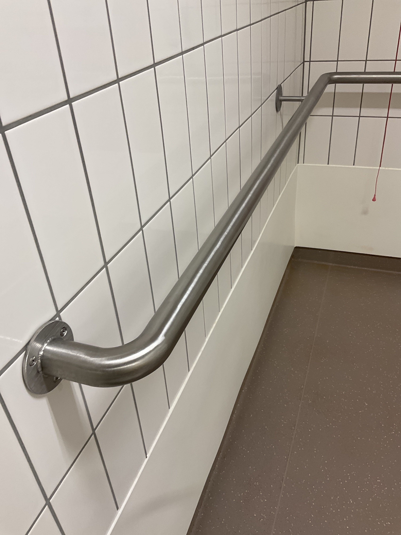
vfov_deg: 61.7
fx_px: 448
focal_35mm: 29
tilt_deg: -33.0
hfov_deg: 48.2
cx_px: 200
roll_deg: +2.9
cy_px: 268
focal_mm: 3
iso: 40
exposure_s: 1/50
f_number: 1.8
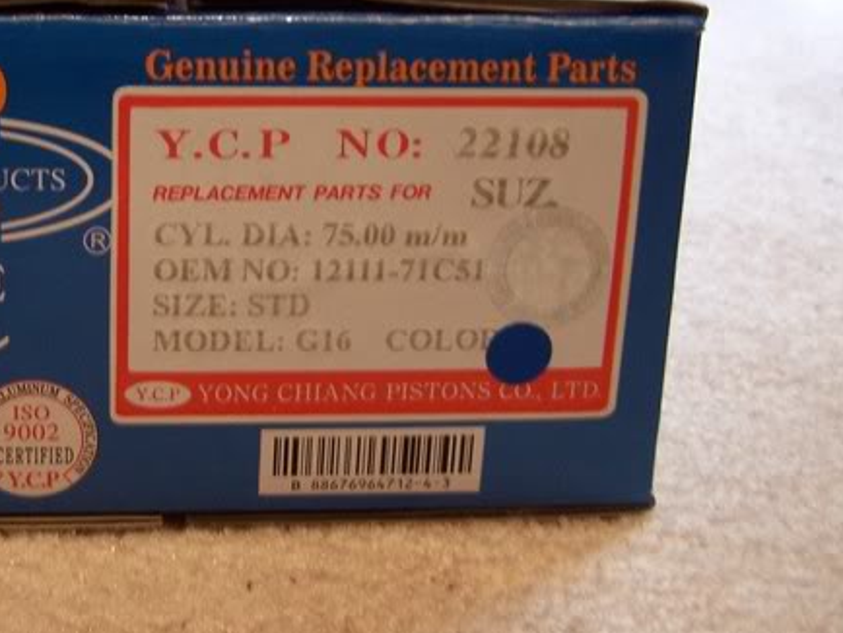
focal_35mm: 70
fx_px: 1706
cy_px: 204
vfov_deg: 20.9
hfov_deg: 27.2
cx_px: 165
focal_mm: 6.3
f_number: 2.8
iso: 140
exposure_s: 1/3
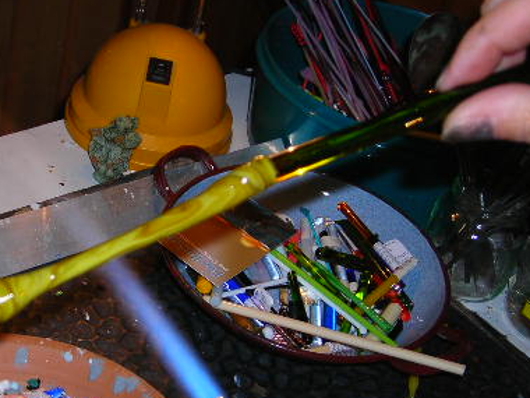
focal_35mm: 69
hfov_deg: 27.8
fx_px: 1056
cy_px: 207
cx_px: 146
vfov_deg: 21.3
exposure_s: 1/60.1
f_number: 3.3
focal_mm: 6.8
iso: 50
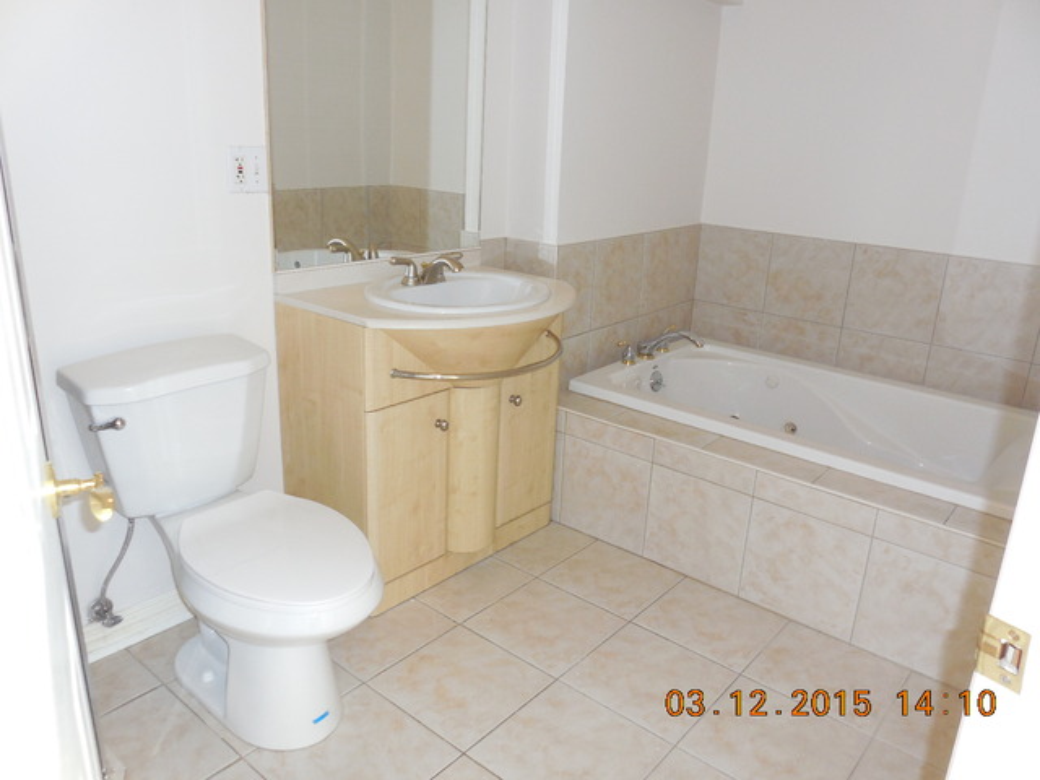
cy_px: 390
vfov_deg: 53.1
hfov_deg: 67.3
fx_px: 781
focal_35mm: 26
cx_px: 520
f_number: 3.5
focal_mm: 4.6
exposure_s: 1/25
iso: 280
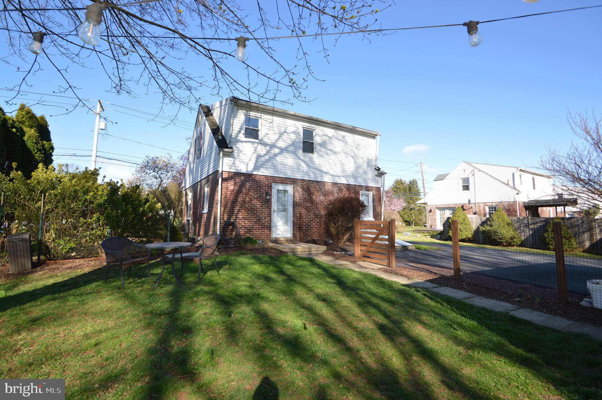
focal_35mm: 15
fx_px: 251
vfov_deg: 77.2
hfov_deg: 100.4
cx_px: 301
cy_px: 200
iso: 100
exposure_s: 1/200
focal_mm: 10
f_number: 5.6
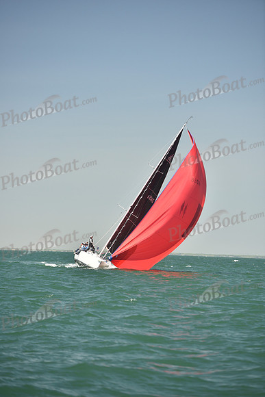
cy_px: 198
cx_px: 132
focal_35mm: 145
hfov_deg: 9.5
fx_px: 1600
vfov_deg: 14.2
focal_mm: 145
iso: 250
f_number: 3.5
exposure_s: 1/800
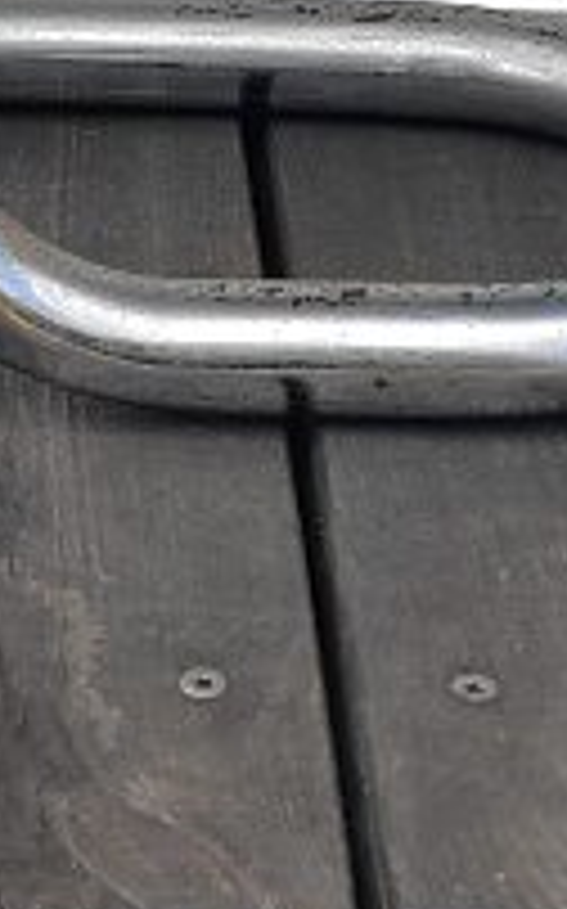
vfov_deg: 11.4
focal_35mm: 170
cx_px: 0
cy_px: -778
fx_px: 4209
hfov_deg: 7.7
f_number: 1.9
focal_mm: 5.52
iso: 100
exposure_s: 1/640
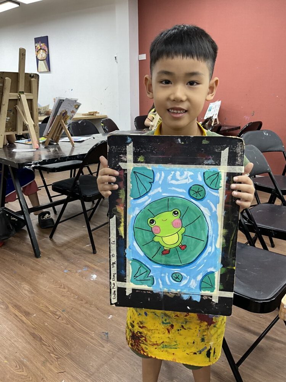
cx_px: 143
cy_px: 191
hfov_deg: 48.2
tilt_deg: -17.9
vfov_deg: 61.7
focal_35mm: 29
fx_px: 319
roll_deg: -0.6
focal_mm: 3
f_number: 1.8
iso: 64
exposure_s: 1/101
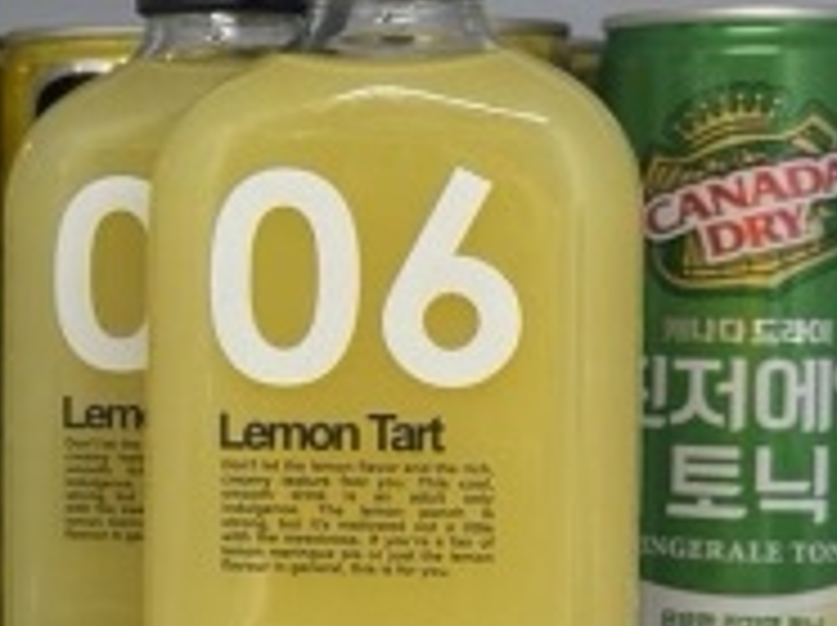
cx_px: -130
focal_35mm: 124
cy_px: 378
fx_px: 2994
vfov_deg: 11.9
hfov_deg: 15.4
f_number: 1.78
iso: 125
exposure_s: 1/56
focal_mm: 6.76
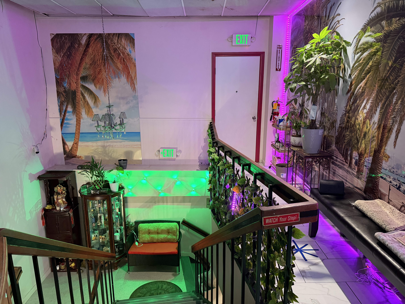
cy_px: 152
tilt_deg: -12.2
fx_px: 281
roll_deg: +1.1
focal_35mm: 24
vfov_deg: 56.8
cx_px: 202
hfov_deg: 71.6
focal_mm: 6.76
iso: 800
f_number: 1.78
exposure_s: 1/60
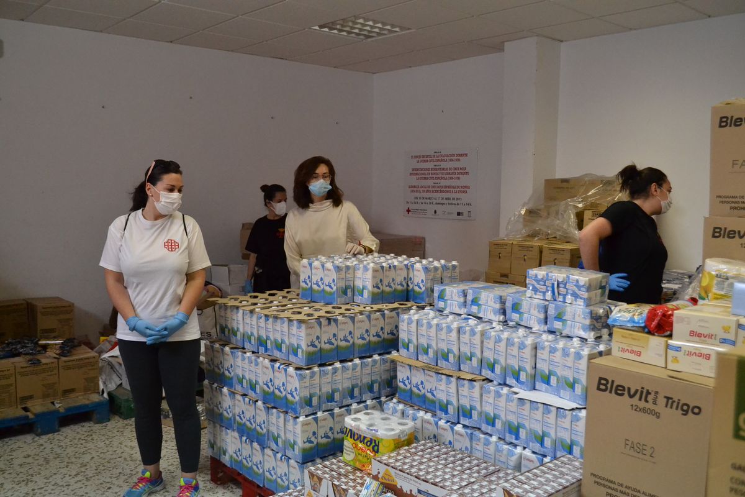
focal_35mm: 33
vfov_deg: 40.0
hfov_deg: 57.2
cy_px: 248
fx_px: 683
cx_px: 372
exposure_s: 1/320
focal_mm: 22
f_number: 4.5
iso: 3200
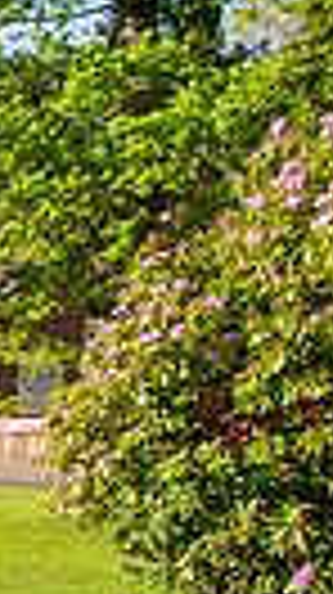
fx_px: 1322
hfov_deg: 7.6
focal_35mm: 84
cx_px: -1083
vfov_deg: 23.8
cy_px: 643
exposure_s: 1/200
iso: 80
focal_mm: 16
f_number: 6.3
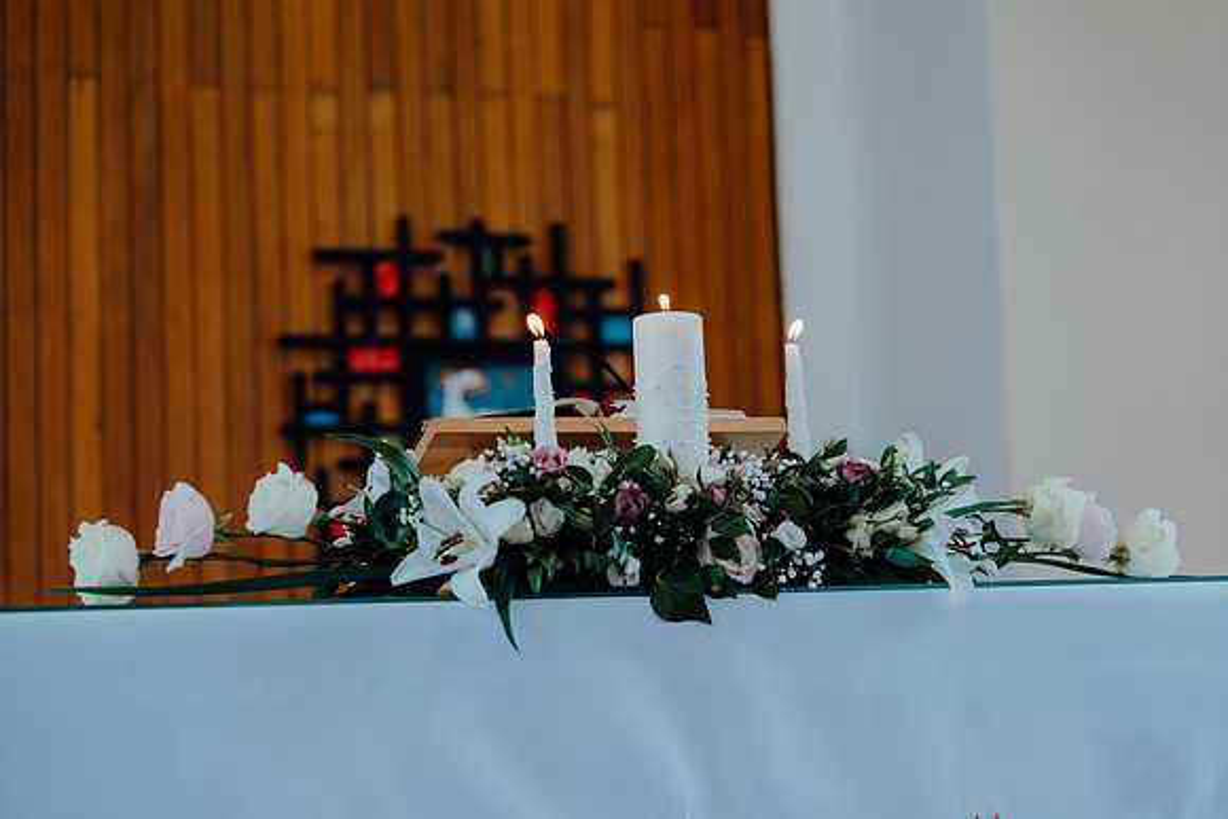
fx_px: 2388
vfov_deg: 19.5
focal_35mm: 70
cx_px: 614
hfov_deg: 28.8
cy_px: 410
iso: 400
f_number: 2.8
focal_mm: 70
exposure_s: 1/200
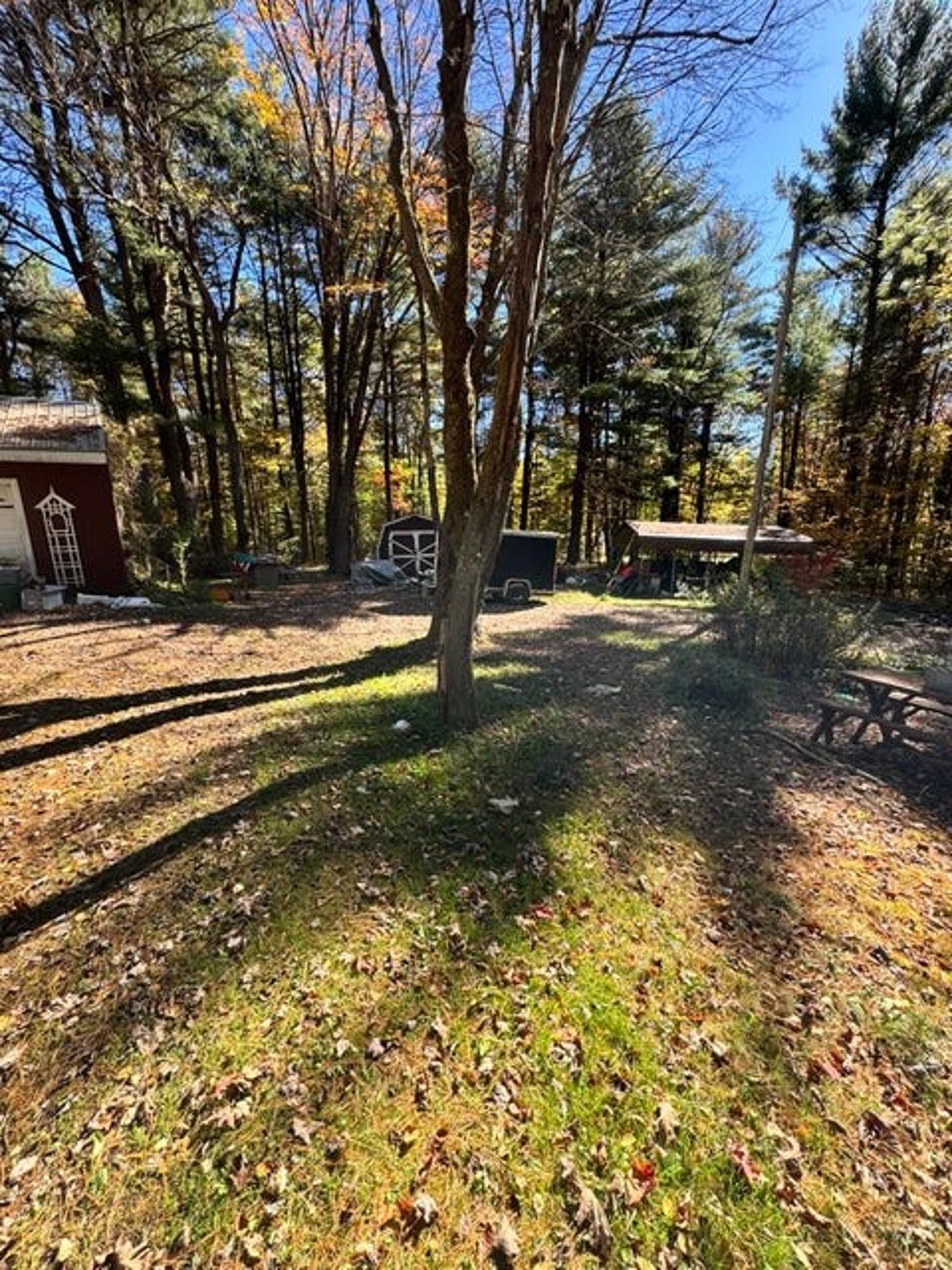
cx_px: 476
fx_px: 513
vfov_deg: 102.1
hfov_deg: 85.7
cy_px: 635
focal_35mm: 14
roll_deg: +1.8
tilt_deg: -12.5
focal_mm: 2.22
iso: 40
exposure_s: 1/397
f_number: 2.2
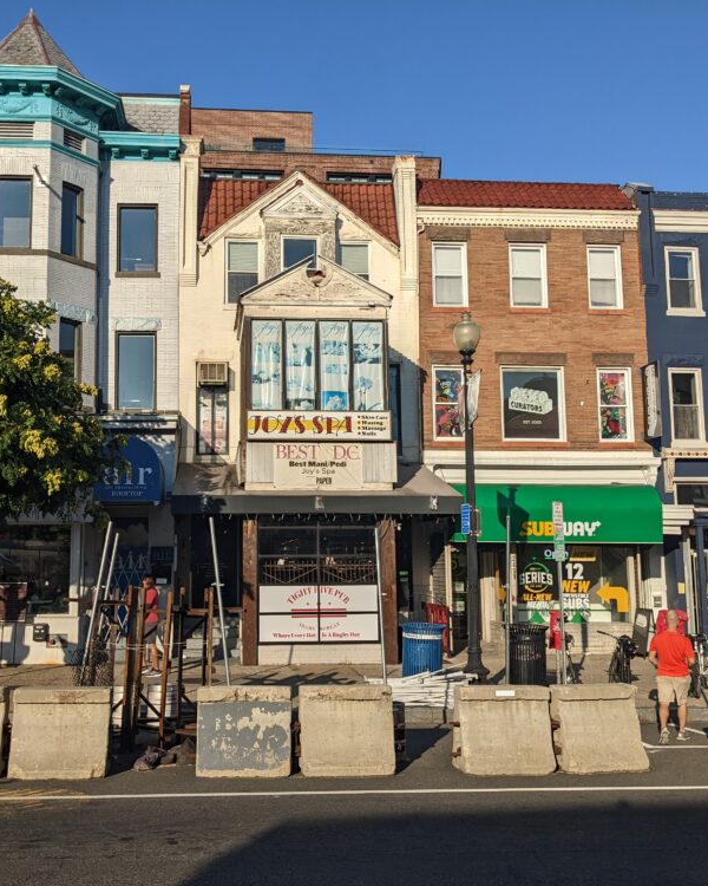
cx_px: 308
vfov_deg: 50.3
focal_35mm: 36
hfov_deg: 41.1
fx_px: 943
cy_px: 451
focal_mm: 4.38
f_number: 1.73
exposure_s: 1/7812
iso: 73
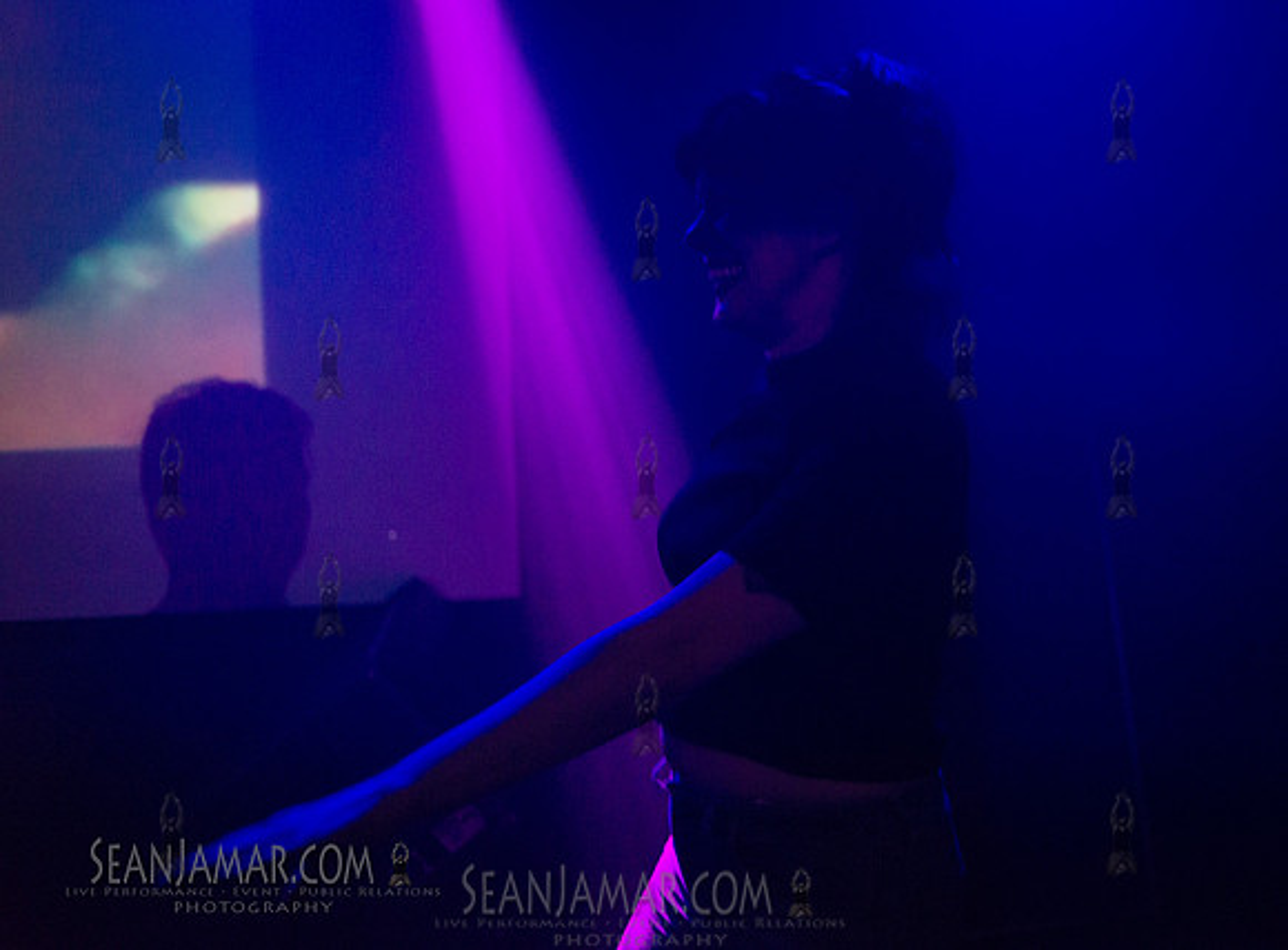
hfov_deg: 47.7
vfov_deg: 36.2
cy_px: 452
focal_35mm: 39
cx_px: 746
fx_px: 1452
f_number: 2.2
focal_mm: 35
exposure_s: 1/125
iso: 5000
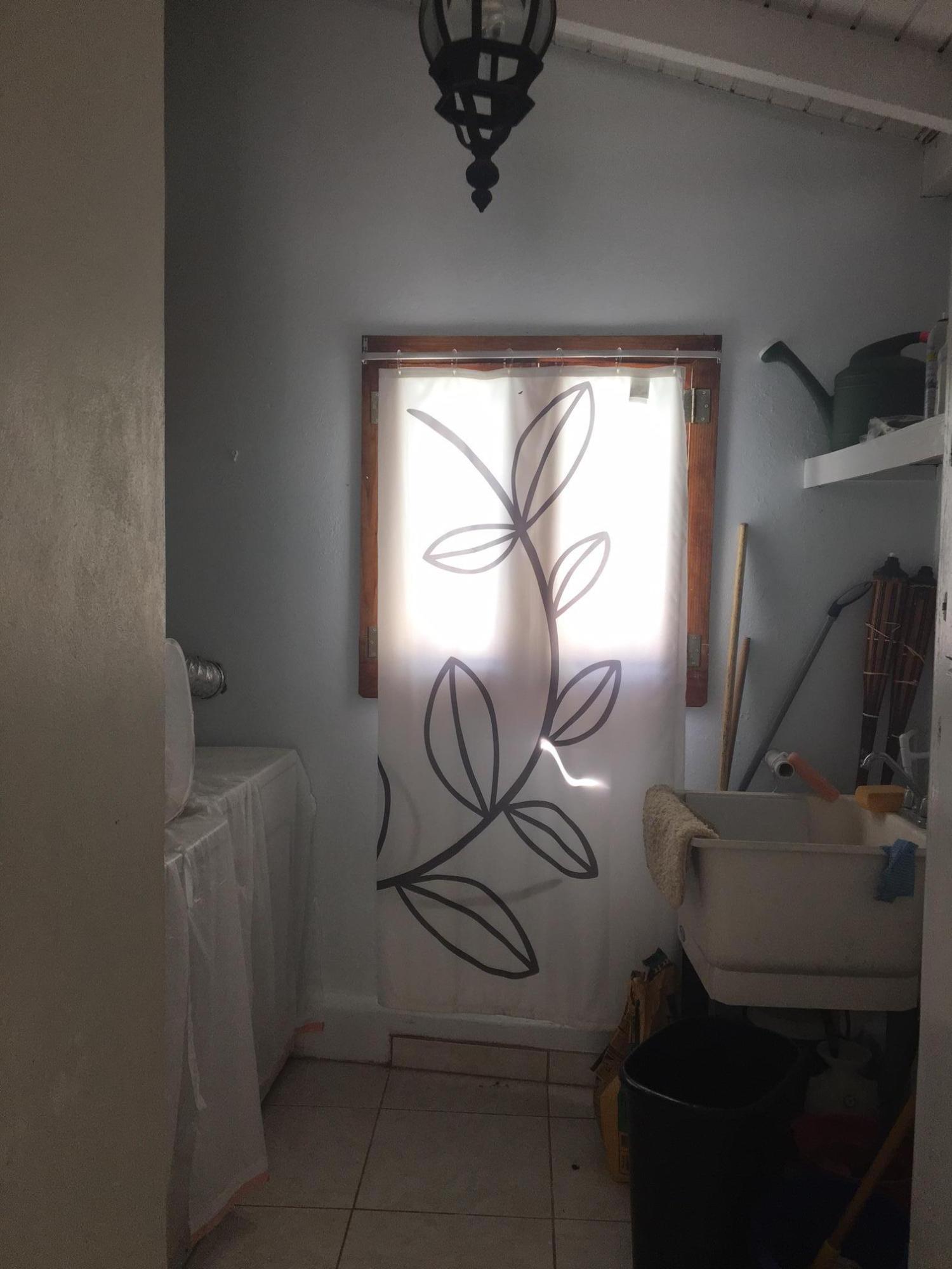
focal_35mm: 29
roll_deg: -2.0
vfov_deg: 61.7
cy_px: 634
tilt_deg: -0.3
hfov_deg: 48.2
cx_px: 476
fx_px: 1063
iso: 40
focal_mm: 4.15
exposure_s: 1/120
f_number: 2.2
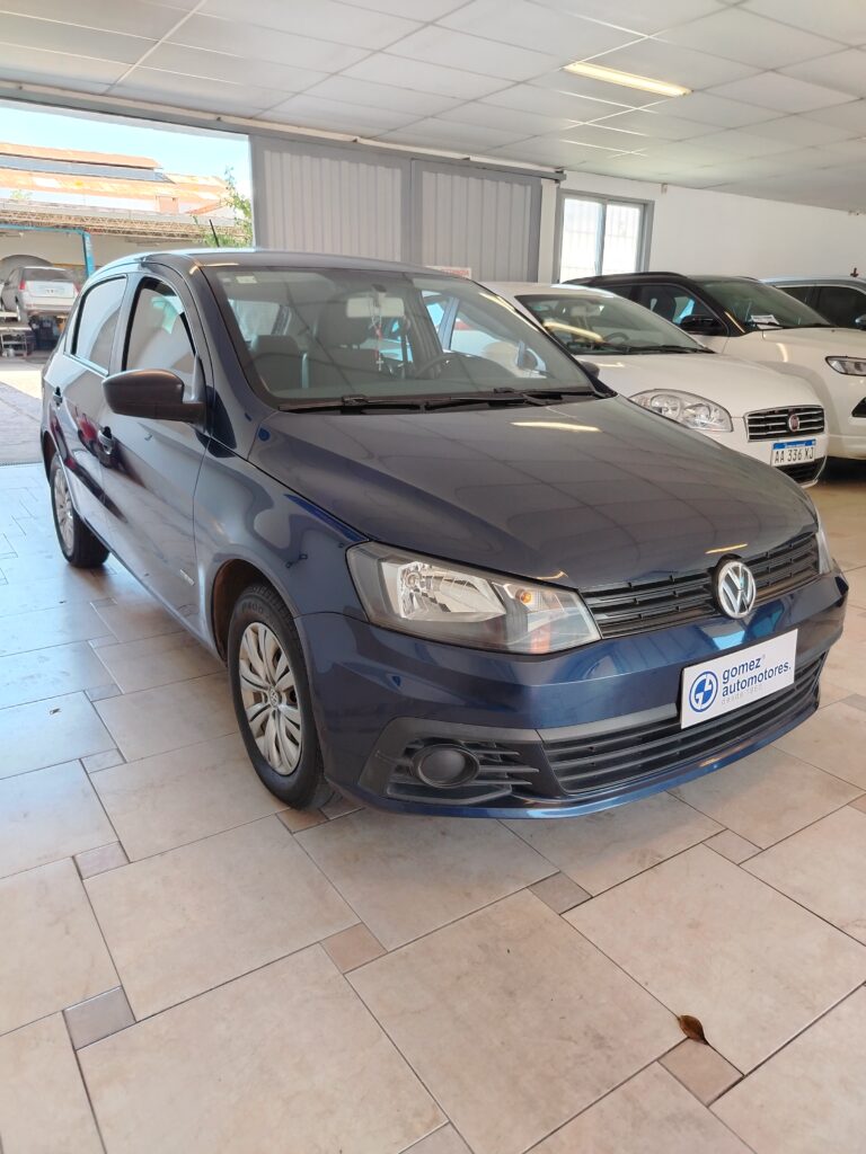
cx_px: 433
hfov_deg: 56.8
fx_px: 801
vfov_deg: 71.6
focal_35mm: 24
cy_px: 577
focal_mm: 5.25
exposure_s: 1/50
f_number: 1.75
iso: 300
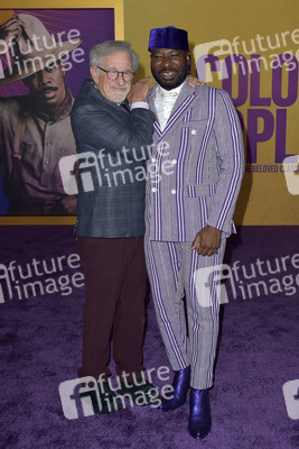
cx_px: 150
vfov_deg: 50.7
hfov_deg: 35.1
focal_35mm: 38
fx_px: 473
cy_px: 224
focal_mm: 38
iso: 320
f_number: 6.3
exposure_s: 1/250
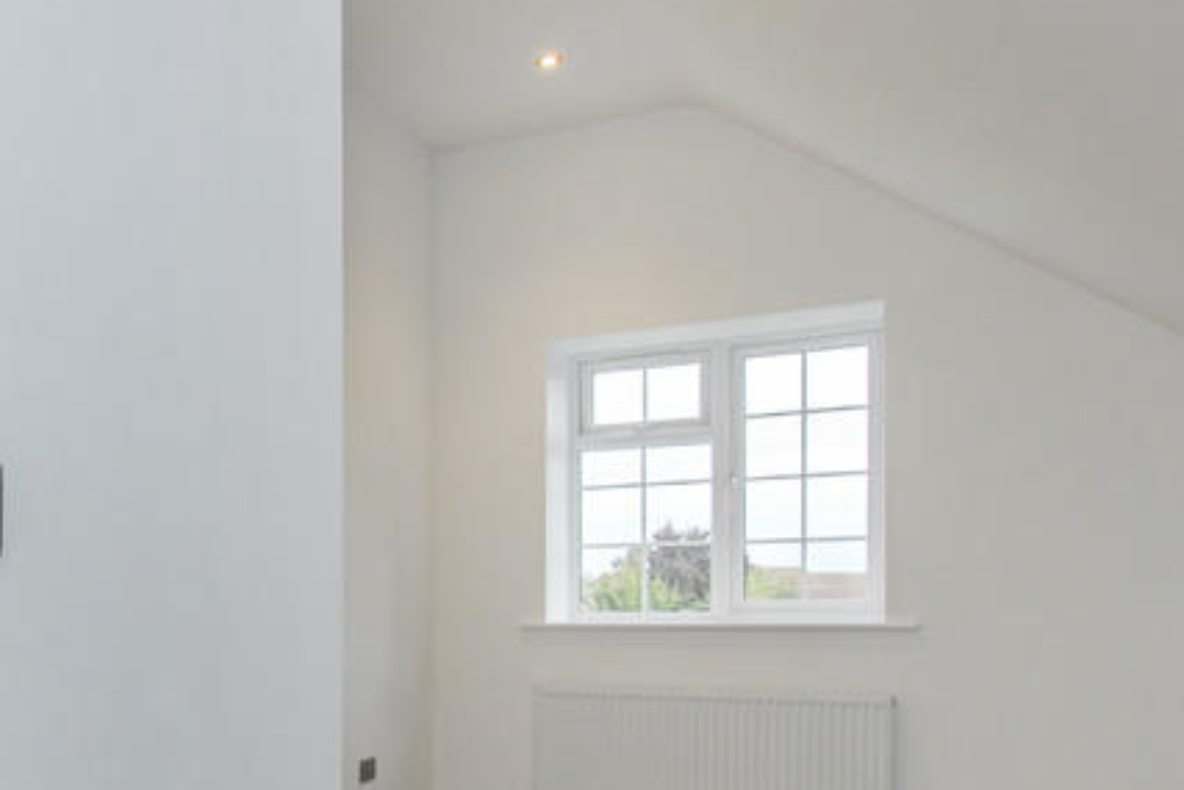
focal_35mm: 36
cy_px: 575
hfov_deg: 46.6
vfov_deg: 36.2
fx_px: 1184
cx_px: 67
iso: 200
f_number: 8
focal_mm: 10
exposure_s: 1/25
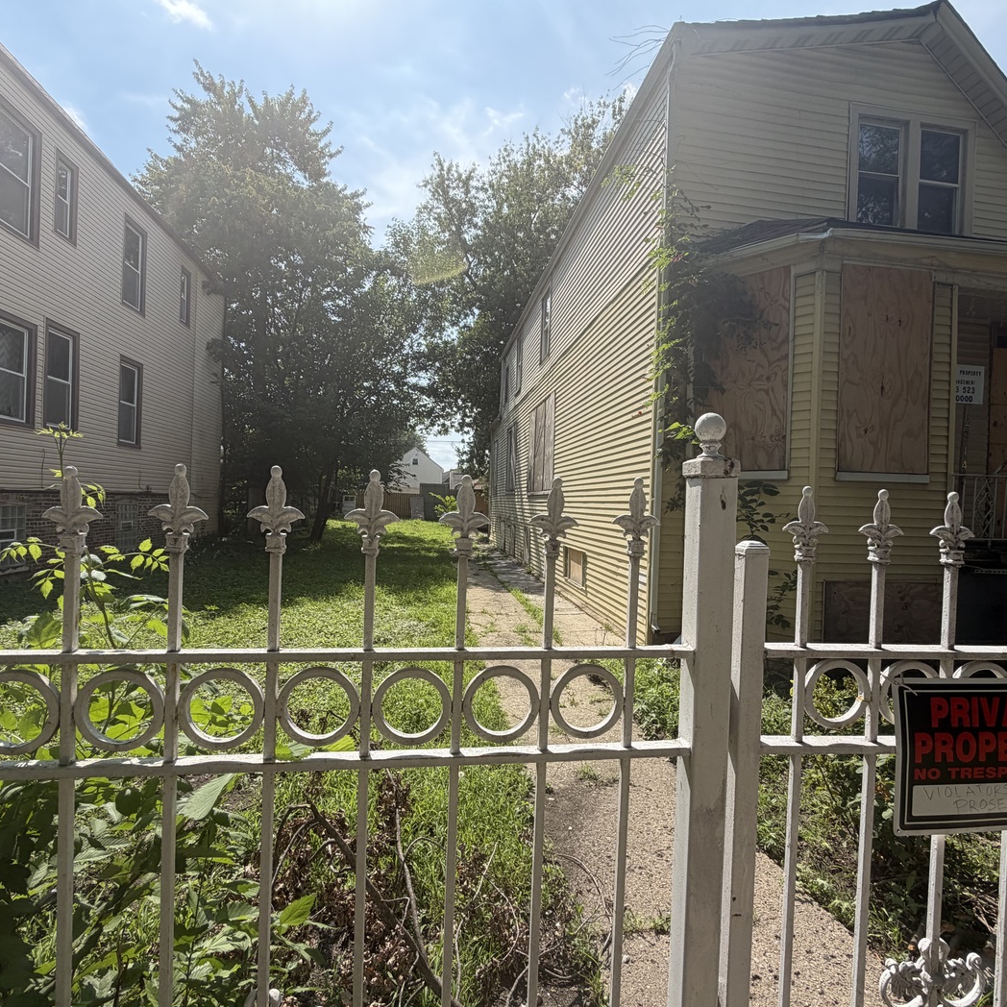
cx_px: 513
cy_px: 503
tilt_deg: +2.1
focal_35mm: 17
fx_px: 560
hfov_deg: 84.0
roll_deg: -2.1
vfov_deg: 84.0
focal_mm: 2.22
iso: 32
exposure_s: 1/820
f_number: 2.2
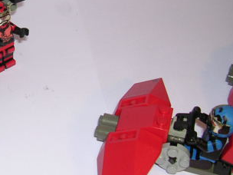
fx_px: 538
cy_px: 34
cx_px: 5
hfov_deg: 23.5
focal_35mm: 80
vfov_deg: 18.3
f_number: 2.8
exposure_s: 1/60.1
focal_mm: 5.8
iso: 100
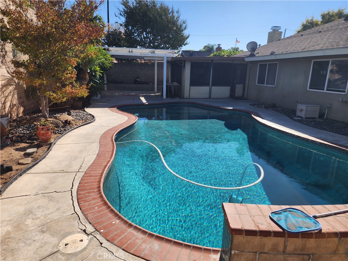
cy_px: 130
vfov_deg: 58.9
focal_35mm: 23
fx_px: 231
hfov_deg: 73.9
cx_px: 174
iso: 12
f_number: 1.8
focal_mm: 6.4
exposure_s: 1/1070
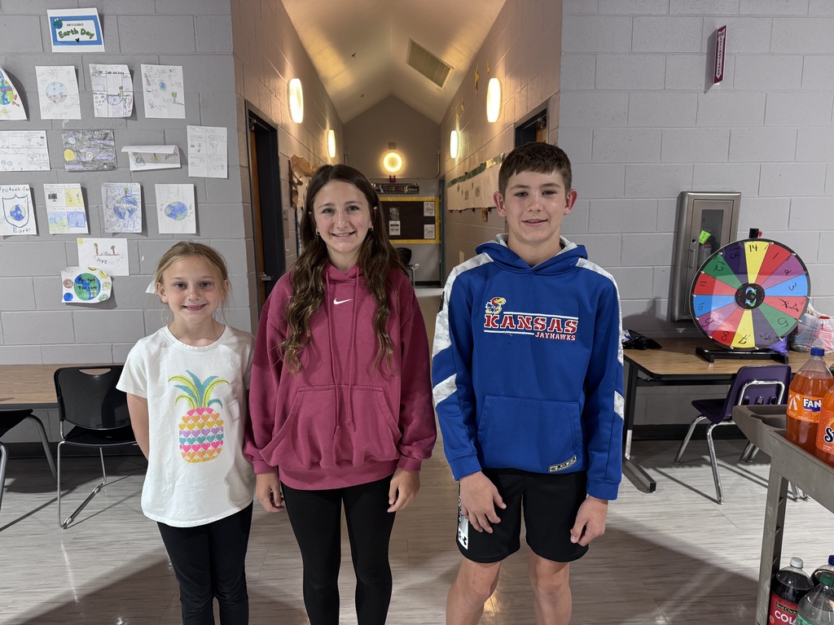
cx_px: 417
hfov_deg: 71.6
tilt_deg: -9.8
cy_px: 312
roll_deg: +0.6
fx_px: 578
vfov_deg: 56.8
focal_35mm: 24
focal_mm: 6.76
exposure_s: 1/60
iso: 200
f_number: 1.78
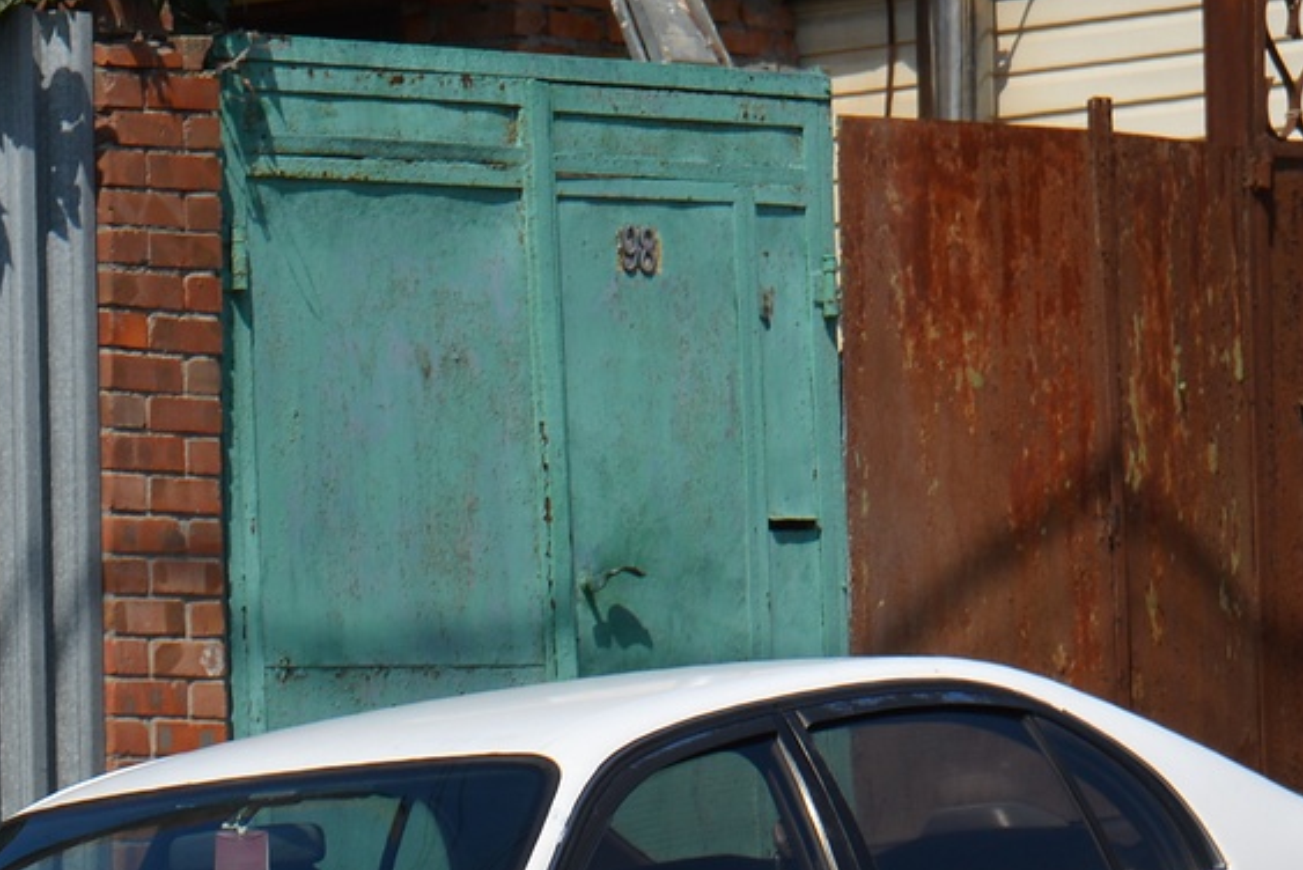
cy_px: 821
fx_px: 10839
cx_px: 337
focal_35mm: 299
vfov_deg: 4.6
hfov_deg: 6.9
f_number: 9
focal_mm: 75
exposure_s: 1/320
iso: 100
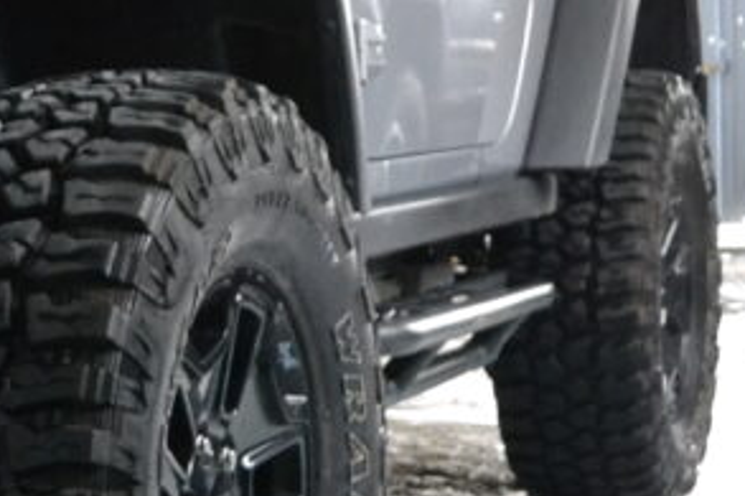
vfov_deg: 13.0
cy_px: 174
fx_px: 2172
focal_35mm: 105
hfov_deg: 17.8
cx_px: -315
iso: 3200
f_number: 3.8
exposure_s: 1/40
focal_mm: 20
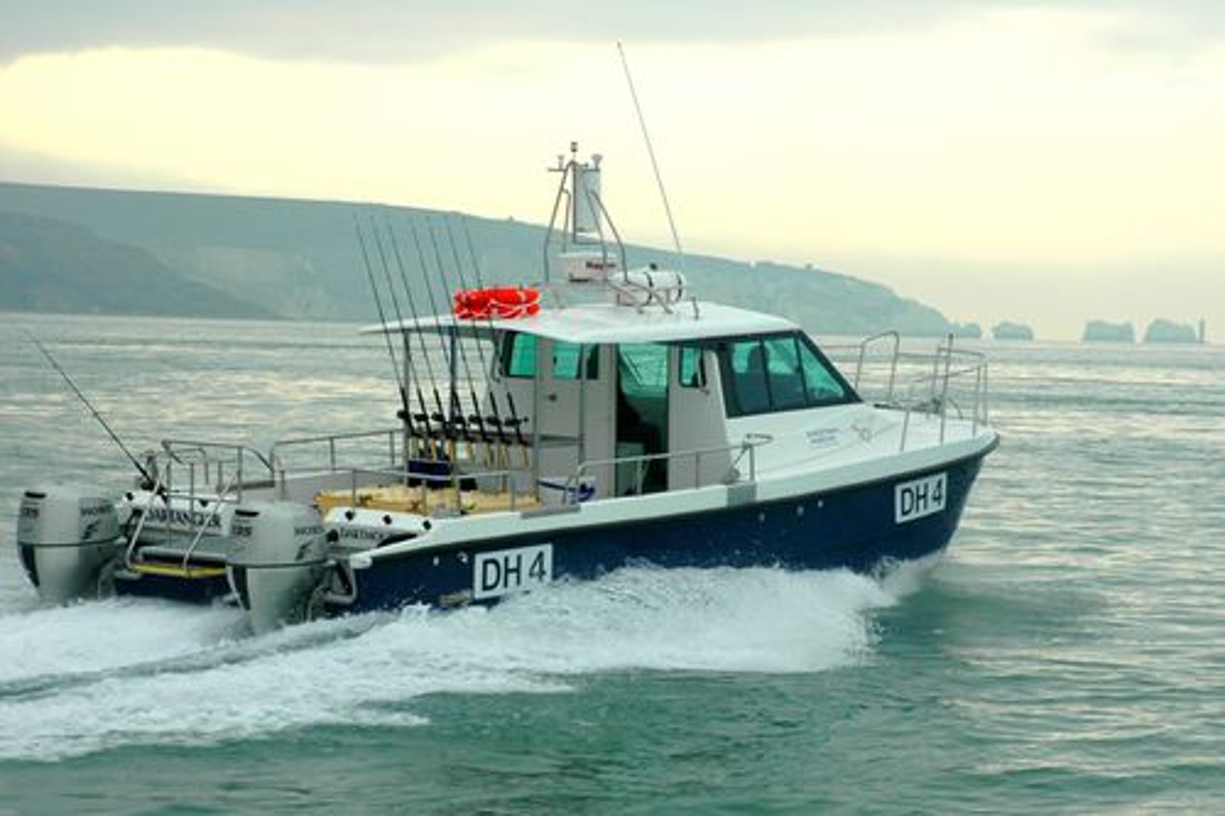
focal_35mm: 72
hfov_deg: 28.1
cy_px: 408
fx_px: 2449
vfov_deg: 18.9
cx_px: 612
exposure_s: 1/400
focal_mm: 48
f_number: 10
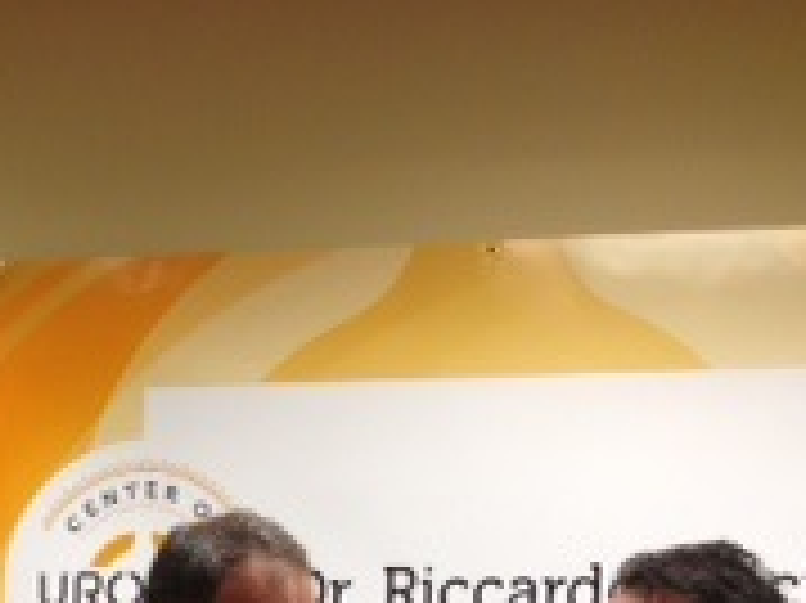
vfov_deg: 11.1
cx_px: 162
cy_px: 1071
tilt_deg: -5.7
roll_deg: -1.7
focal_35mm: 125
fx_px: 2909
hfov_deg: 15.7
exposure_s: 1/20
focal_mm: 4.28
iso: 50
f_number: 2.4
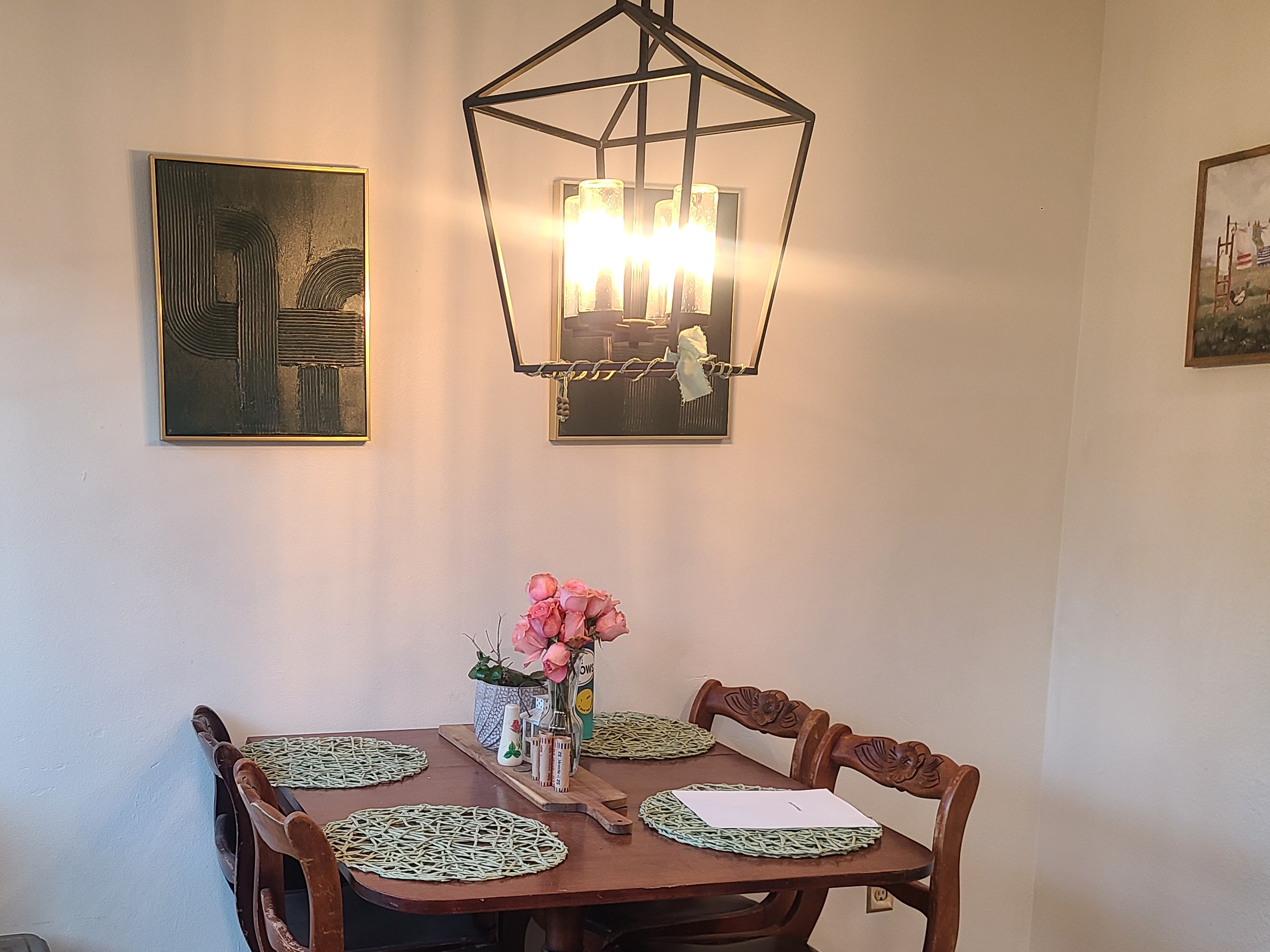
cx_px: 506
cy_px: 683
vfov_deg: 35.4
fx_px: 1468
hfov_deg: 46.5
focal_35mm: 40
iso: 100
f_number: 1.8
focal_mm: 5.4
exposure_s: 1/60
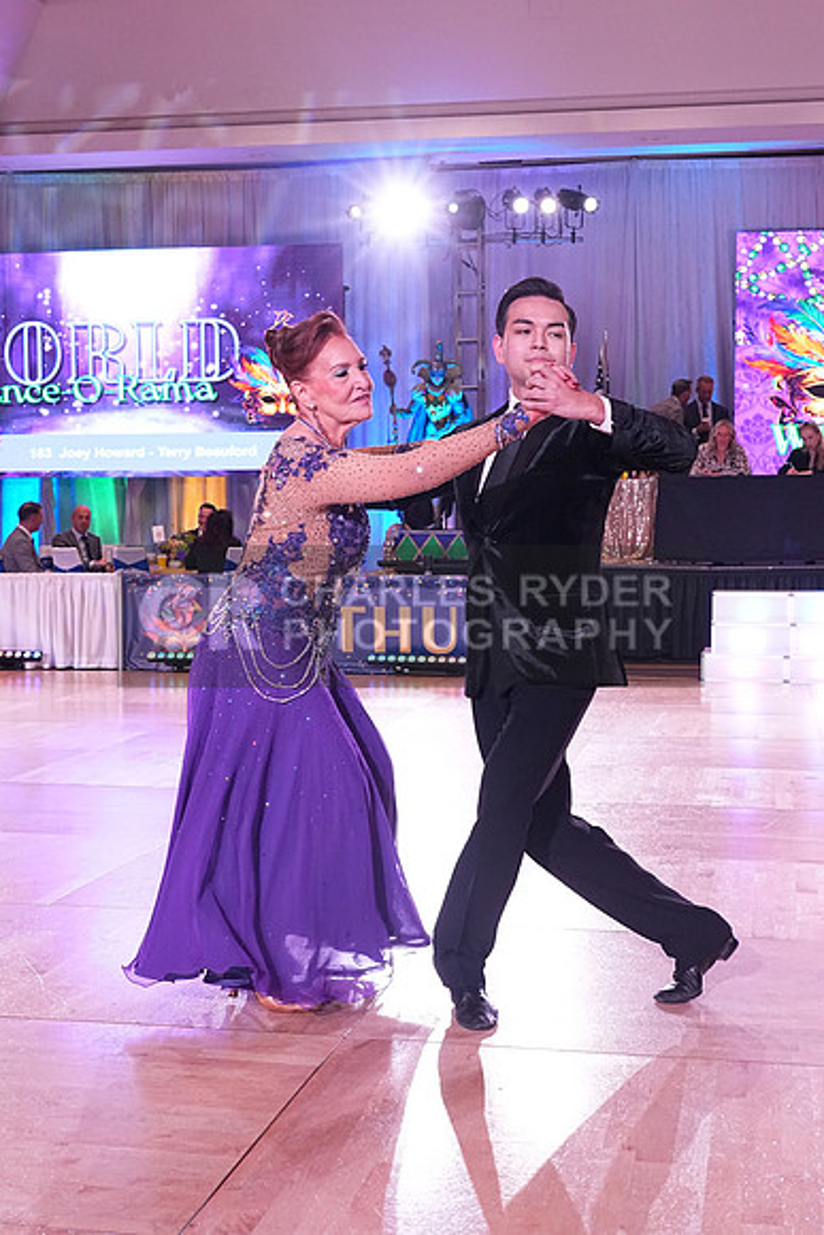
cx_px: 412
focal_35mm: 51
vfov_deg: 38.9
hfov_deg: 26.5
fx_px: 1750
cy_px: 618
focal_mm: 34
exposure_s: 1/250
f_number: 6.3
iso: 3200
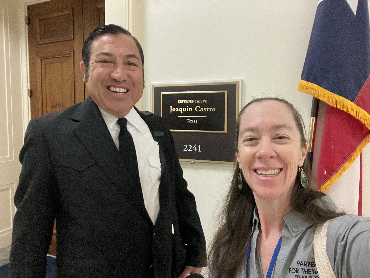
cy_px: 139
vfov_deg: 58.9
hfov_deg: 73.9
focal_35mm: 23
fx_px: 246
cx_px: 185
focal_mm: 2.71
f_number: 2.2
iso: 500
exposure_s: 1/30
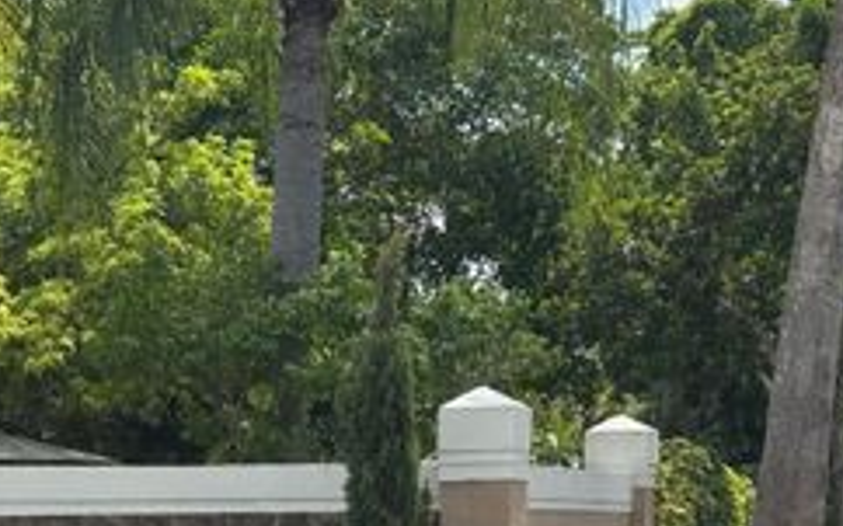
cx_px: 35
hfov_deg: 19.4
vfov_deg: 12.2
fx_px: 2411
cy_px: 629
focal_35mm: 105
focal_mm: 6.76
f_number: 1.78
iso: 64
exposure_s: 1/2717
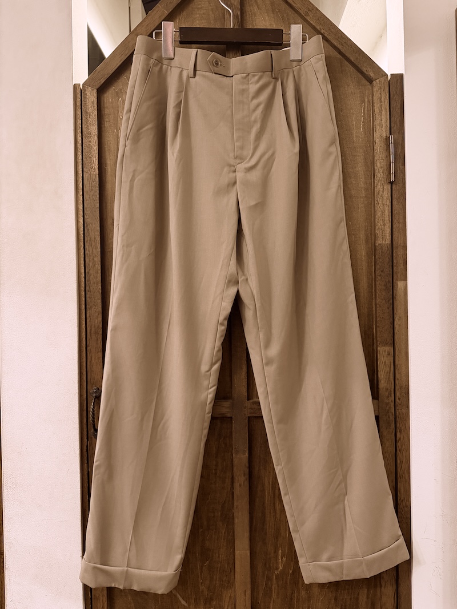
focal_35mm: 24
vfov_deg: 71.6
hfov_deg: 56.8
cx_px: 228
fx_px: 423
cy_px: 304
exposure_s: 1/40
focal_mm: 6.76
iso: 800
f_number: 1.78
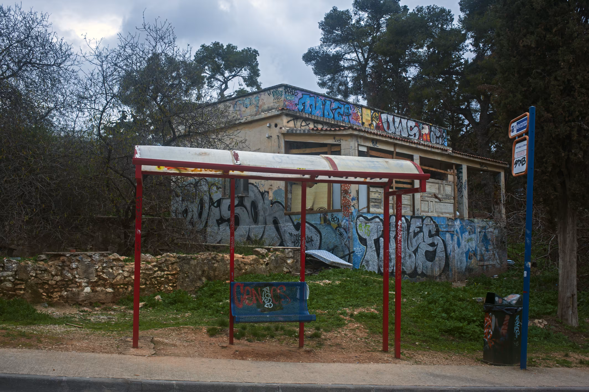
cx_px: 294
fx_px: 572
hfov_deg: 54.5
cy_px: 196
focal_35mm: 35
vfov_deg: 37.8
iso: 250
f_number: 8
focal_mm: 35
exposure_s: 1/30
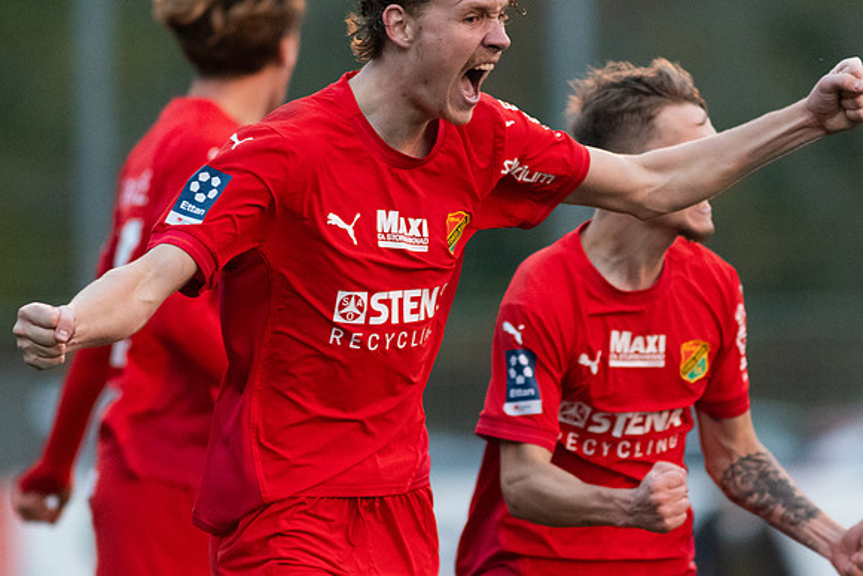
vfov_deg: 2.3
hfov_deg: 3.4
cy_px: 288
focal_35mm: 600
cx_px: 432
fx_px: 14386
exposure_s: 1/1000
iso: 6400
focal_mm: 300
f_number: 3.2
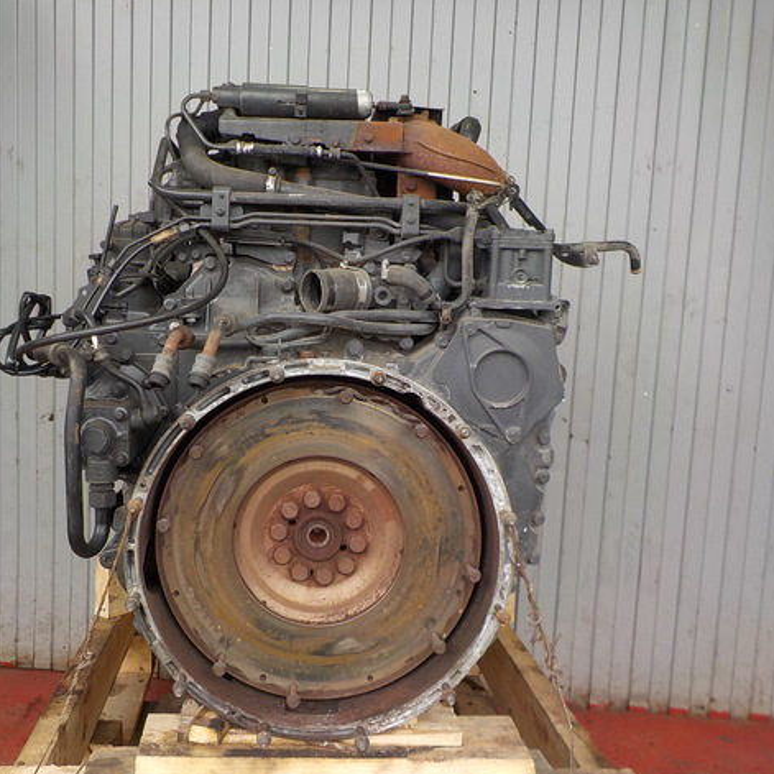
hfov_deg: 45.8
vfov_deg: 46.0
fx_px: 911
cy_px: 391
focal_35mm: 36
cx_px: 312
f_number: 3.3
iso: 125
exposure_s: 1/40
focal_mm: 4.1
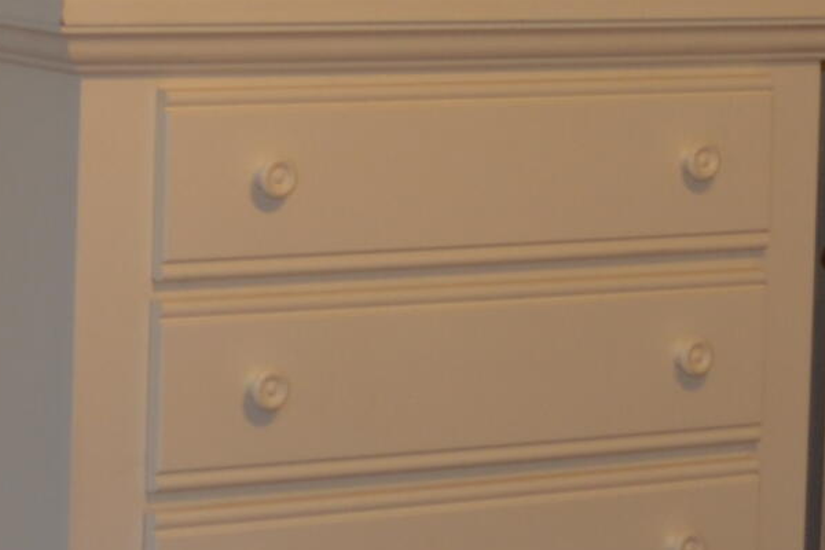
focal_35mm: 135
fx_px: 3094
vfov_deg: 10.0
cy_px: -157
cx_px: -136
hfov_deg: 14.7
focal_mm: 18
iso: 180
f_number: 3.5
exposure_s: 1/30
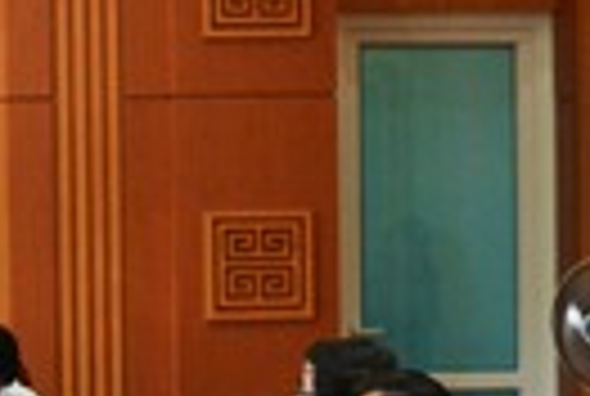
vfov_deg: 8.5
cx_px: -117
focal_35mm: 161
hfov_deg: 12.4
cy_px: 344
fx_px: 2645
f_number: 3.8
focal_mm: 22
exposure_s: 1/250
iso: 1600
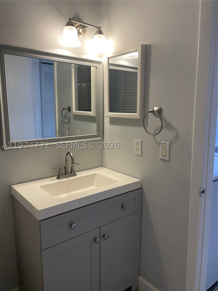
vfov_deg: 67.3
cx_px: 109
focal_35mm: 26
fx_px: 218
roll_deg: +0.7
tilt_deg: -7.5
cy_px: 146
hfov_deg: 53.1
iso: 100
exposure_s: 1/60
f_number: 1.6
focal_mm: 4.2
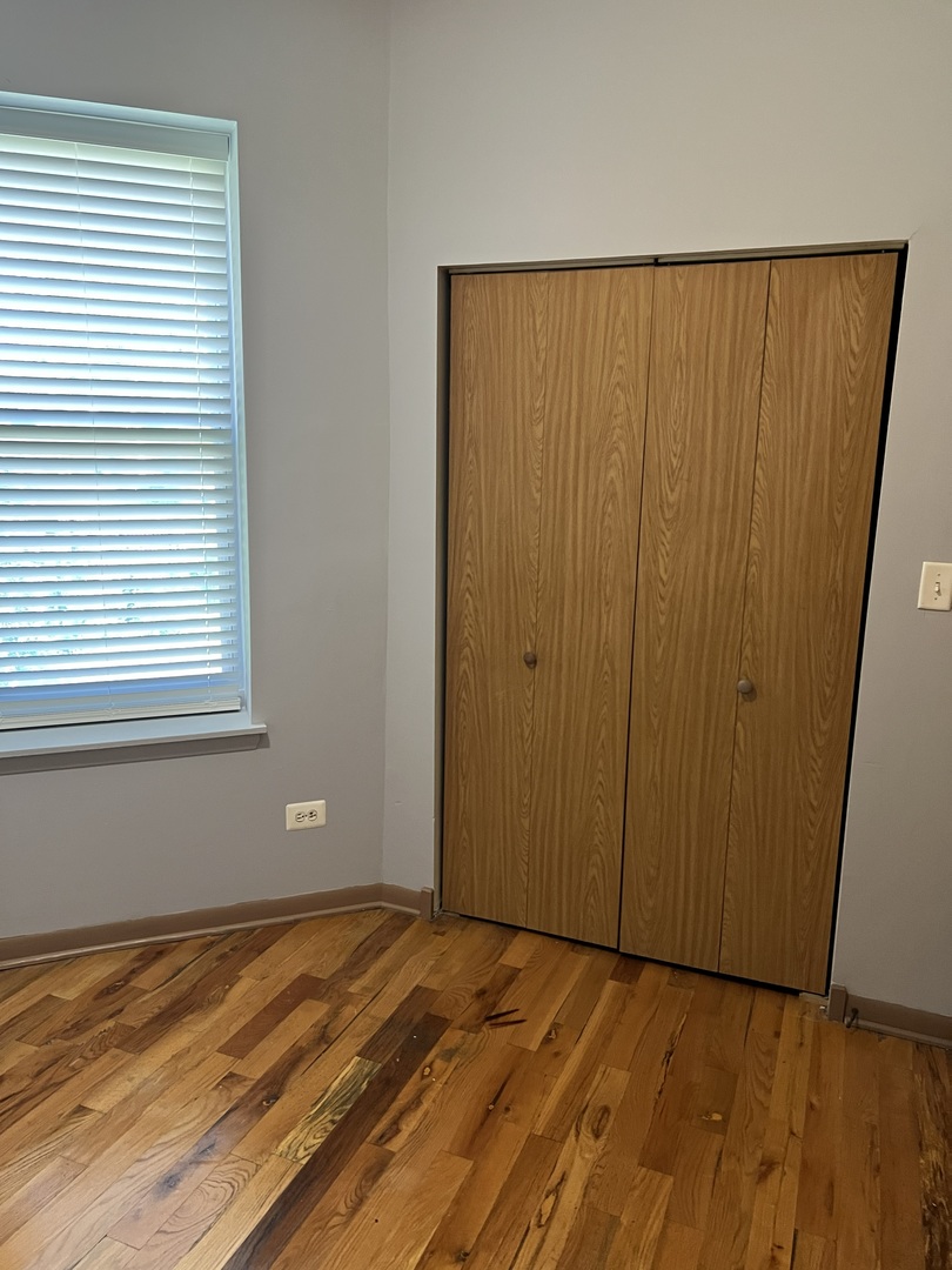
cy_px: 635
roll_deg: -0.9
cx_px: 476
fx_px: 953
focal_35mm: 26
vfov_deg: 67.3
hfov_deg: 53.1
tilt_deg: -11.0
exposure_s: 1/60
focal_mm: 5.7
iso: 320
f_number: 1.5
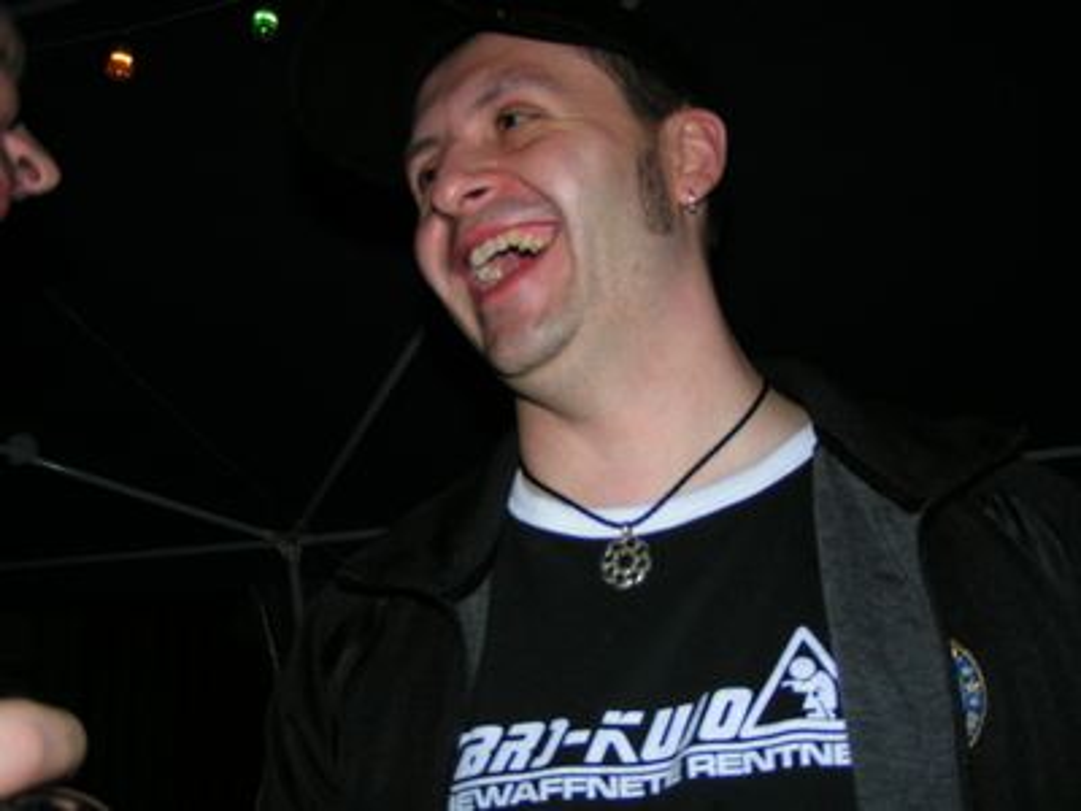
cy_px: 406
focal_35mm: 38
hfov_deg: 49.0
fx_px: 1187
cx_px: 540
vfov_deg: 37.7
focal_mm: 5.8
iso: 200
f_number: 2.8
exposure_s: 1/40
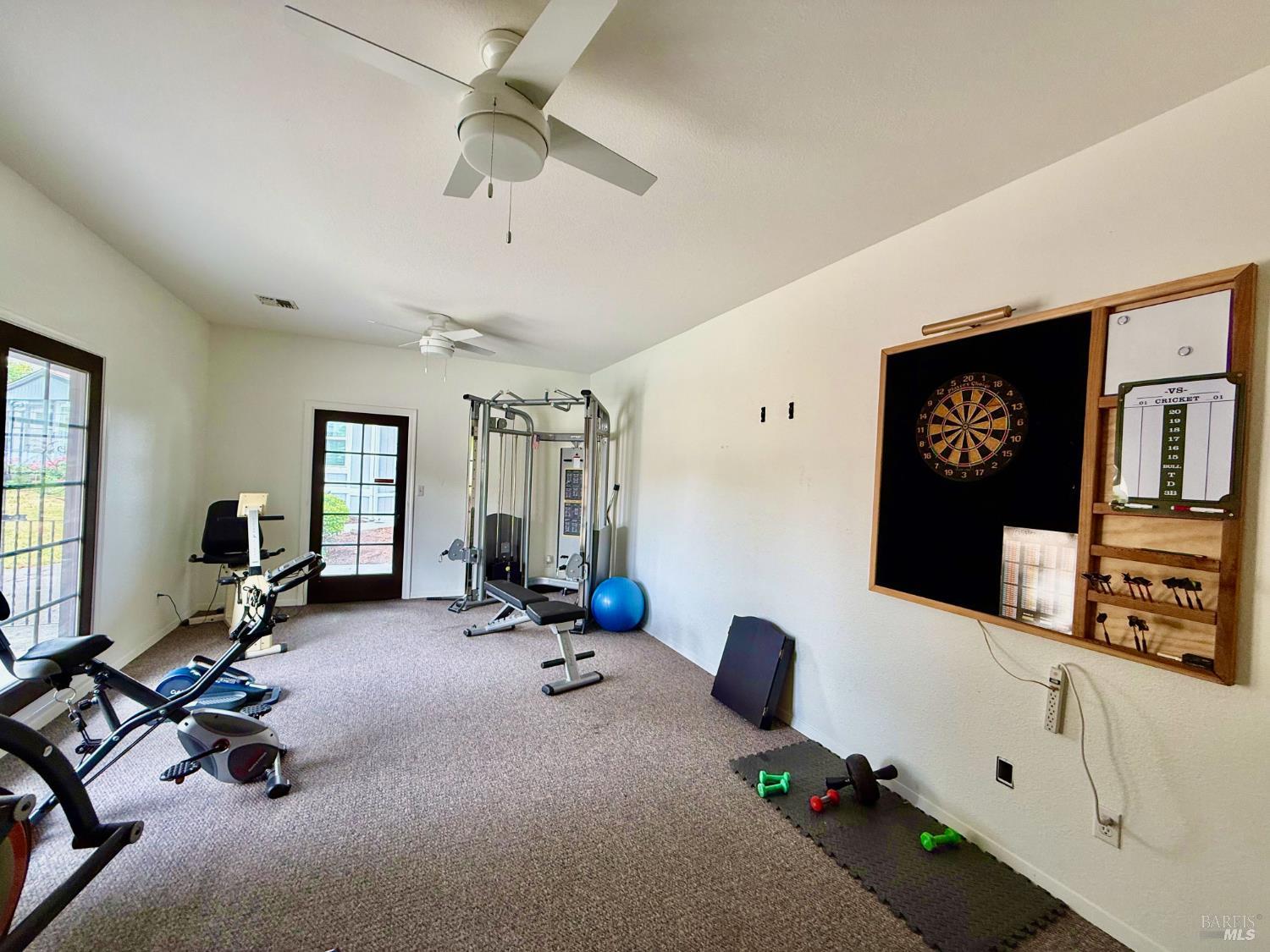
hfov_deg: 102.1
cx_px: 635
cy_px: 476
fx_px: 514
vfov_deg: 85.7
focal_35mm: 14
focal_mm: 2.22
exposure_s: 1/99
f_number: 2.2
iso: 100
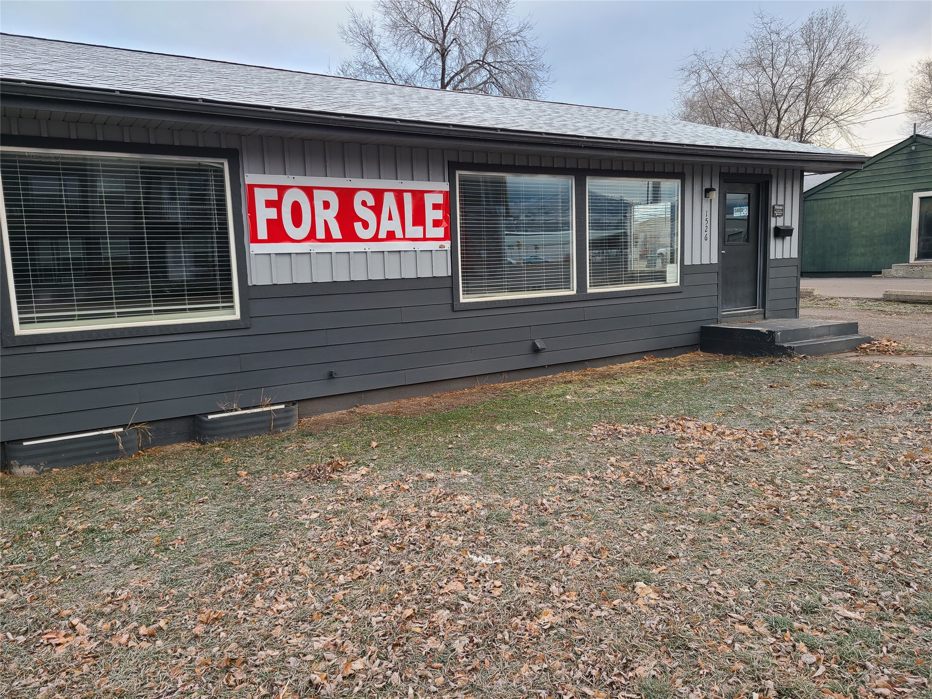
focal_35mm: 26
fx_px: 700
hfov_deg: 67.3
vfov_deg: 53.1
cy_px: 350
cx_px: 466
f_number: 1.8
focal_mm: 5.4
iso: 40
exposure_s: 1/243
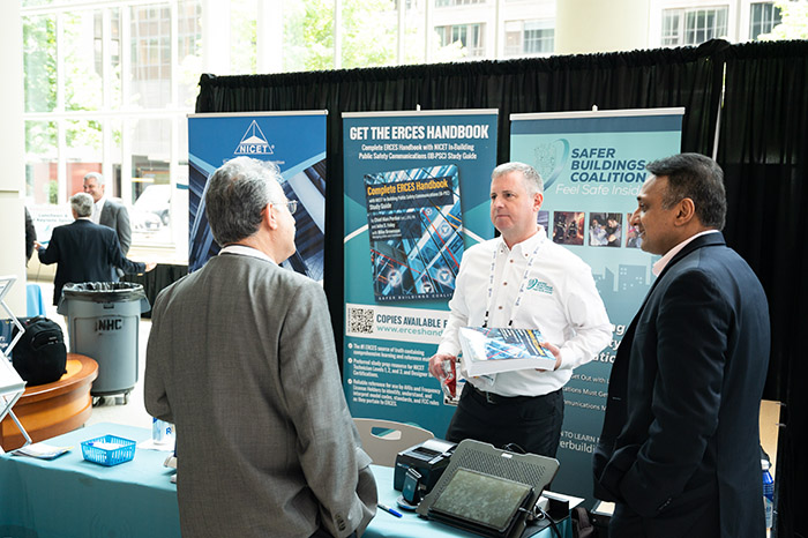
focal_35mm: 37
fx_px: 830
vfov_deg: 35.9
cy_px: 269
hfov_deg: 51.9
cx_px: 404
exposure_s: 1/200
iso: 500
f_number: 4
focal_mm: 37
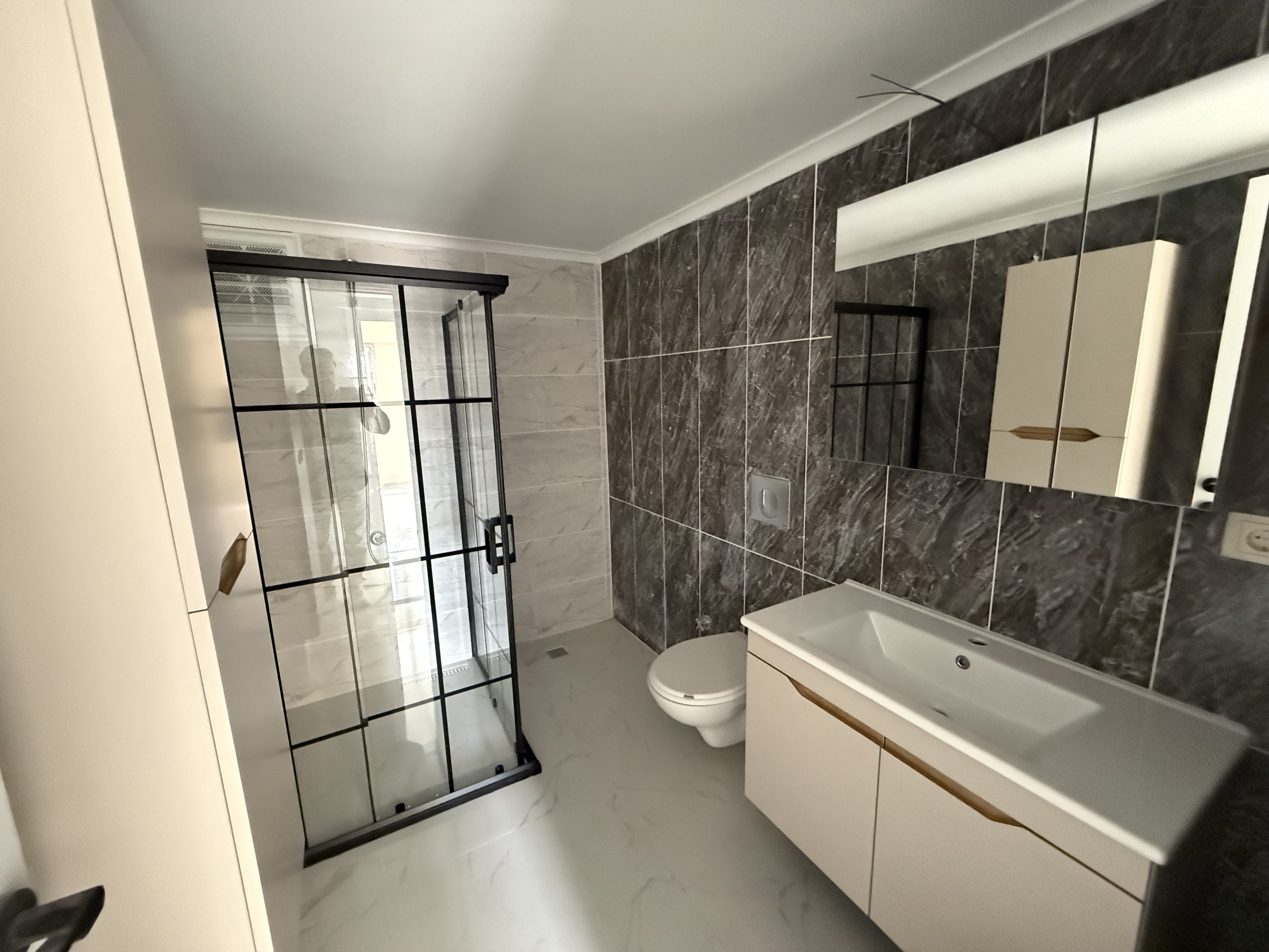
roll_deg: +1.1
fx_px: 513
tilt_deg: -9.5
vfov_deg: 85.7
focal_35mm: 14
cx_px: 634
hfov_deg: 102.1
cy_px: 476
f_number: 2.2
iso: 1250
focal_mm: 2.22
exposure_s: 1/56
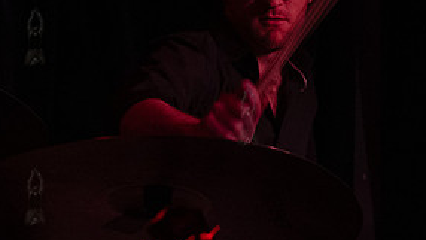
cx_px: 210
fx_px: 1717
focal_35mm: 152
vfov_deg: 8.0
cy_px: 128
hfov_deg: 14.1
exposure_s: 1/320
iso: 8000
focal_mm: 62
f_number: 3.5
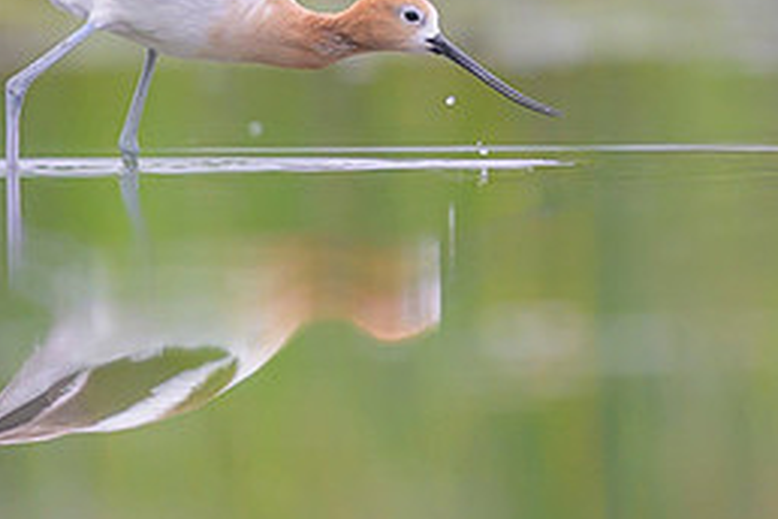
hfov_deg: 1.3
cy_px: 95
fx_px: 34251
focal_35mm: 1585
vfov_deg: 0.9
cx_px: 367
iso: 1600
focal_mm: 560
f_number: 4
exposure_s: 1/1000
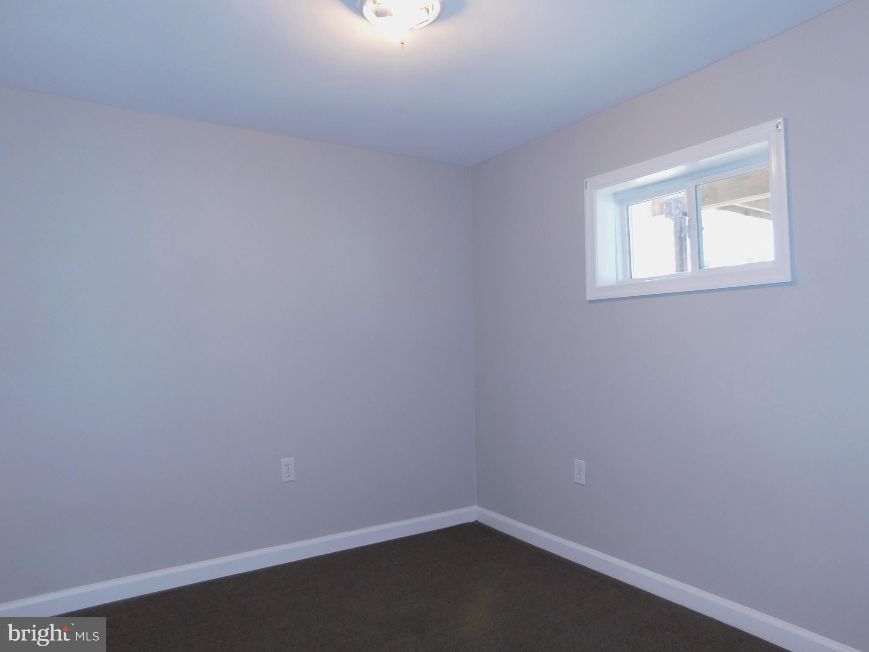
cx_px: 434
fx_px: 577
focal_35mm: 23
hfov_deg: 73.9
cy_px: 326
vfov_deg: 58.9
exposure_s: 1/30
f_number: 3
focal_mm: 4
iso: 200
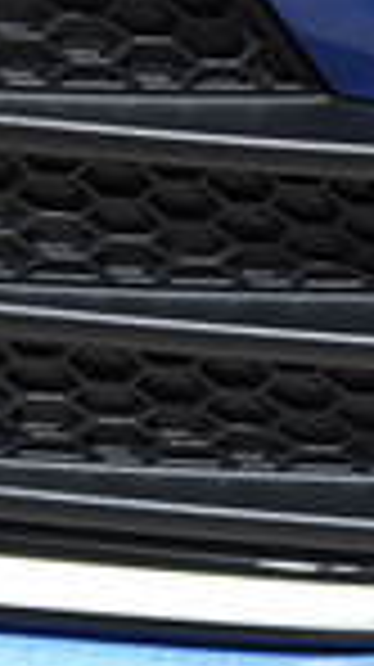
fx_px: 5160
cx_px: 173
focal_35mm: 292
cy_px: 225
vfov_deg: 7.4
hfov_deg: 4.2
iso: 500
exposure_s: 1/200
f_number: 7.1
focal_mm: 92
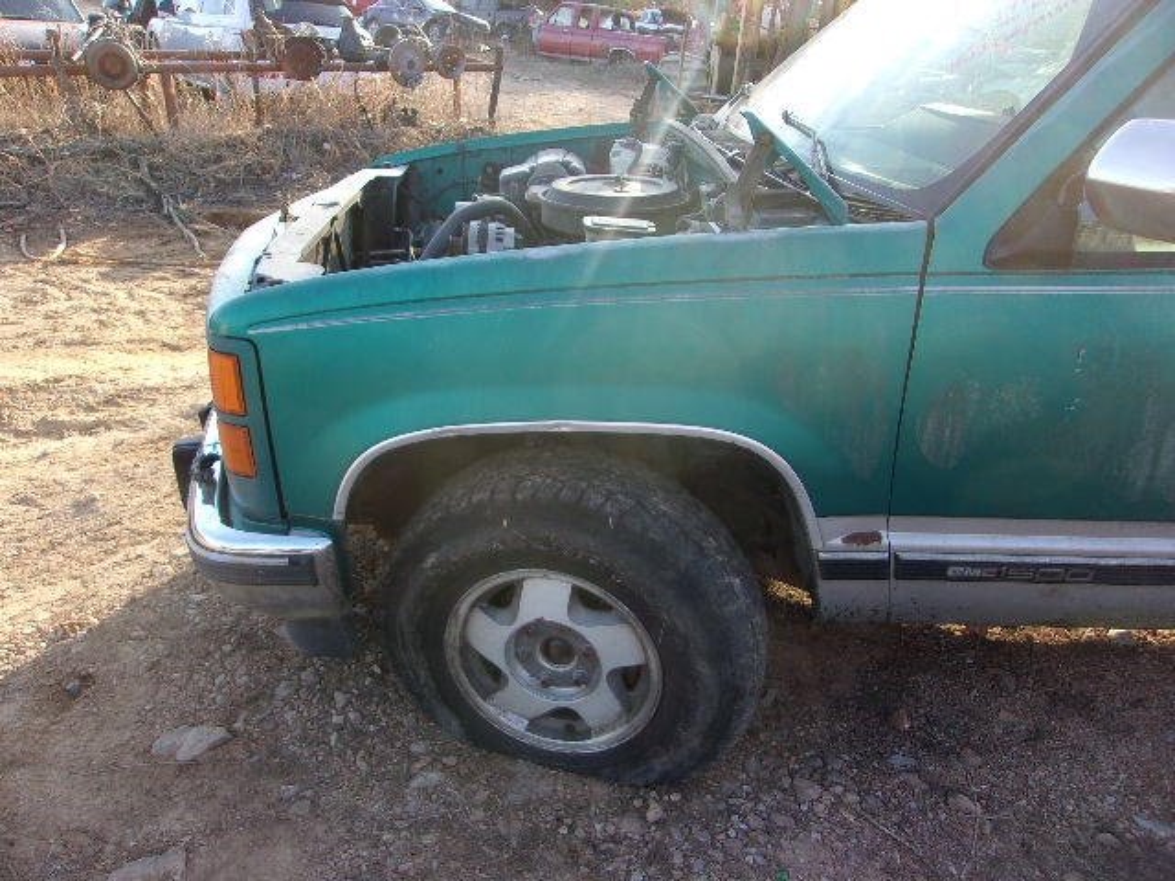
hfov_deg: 65.3
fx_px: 916
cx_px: 588
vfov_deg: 51.4
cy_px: 440
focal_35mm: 27
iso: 80
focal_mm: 4.9
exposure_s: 1/140
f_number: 3
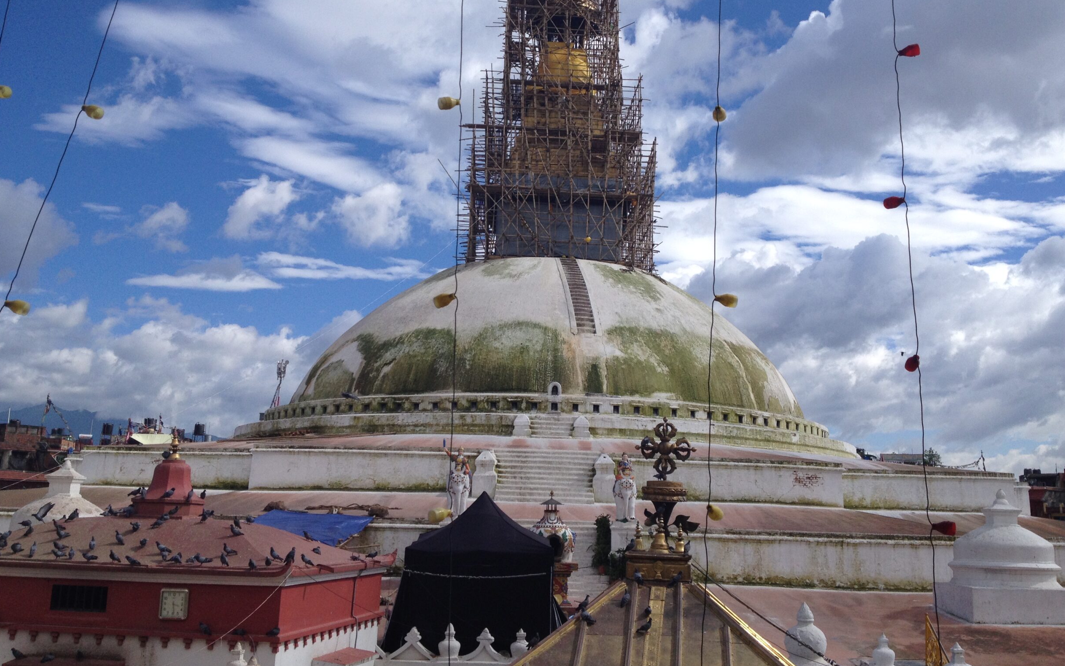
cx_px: 555
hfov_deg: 50.4
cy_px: 264
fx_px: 1132
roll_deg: -2.5
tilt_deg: +10.3
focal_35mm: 39
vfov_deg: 32.7
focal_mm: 4.28
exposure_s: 1/2762
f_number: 2.4
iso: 50
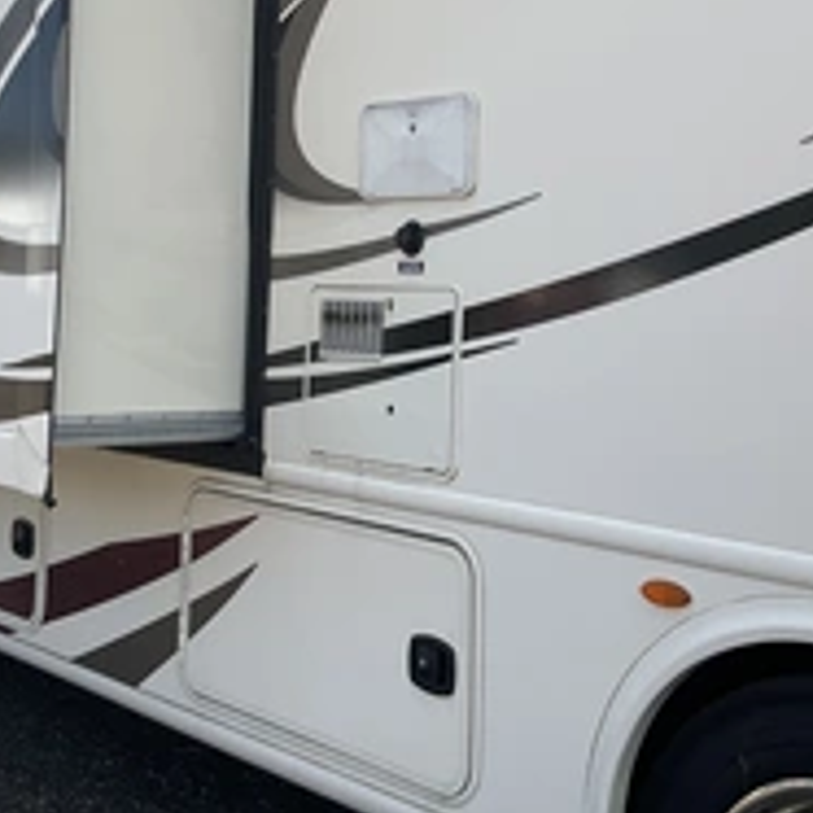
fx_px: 1461
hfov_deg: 31.0
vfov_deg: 30.6
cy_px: 219
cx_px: 323
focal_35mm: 55
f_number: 1.8
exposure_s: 1/1015
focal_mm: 3
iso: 25
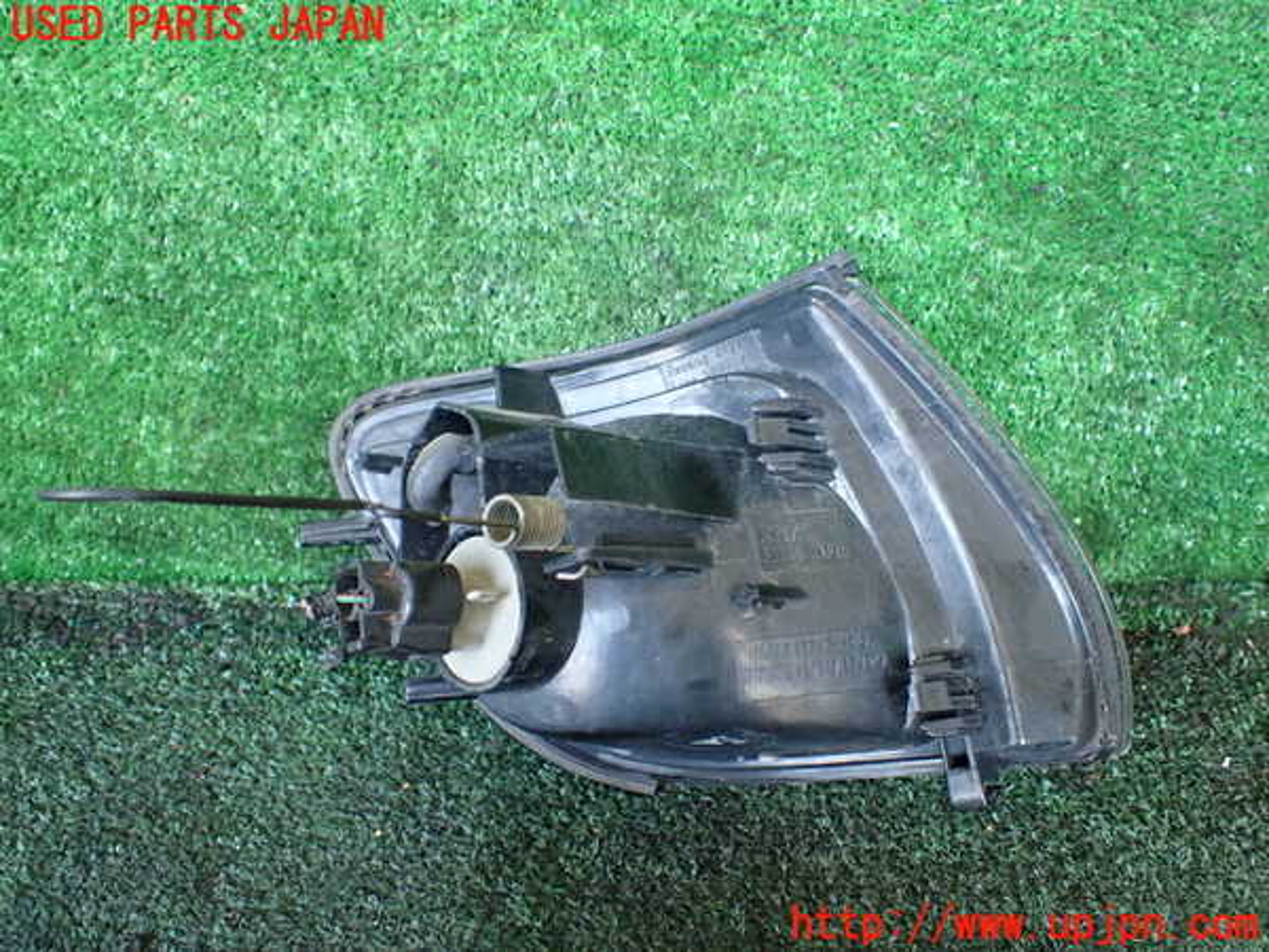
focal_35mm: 30
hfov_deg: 60.0
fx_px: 1100
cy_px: 476
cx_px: 634
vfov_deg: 46.8
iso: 800
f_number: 2.3
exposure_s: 1/125
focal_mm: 5.4
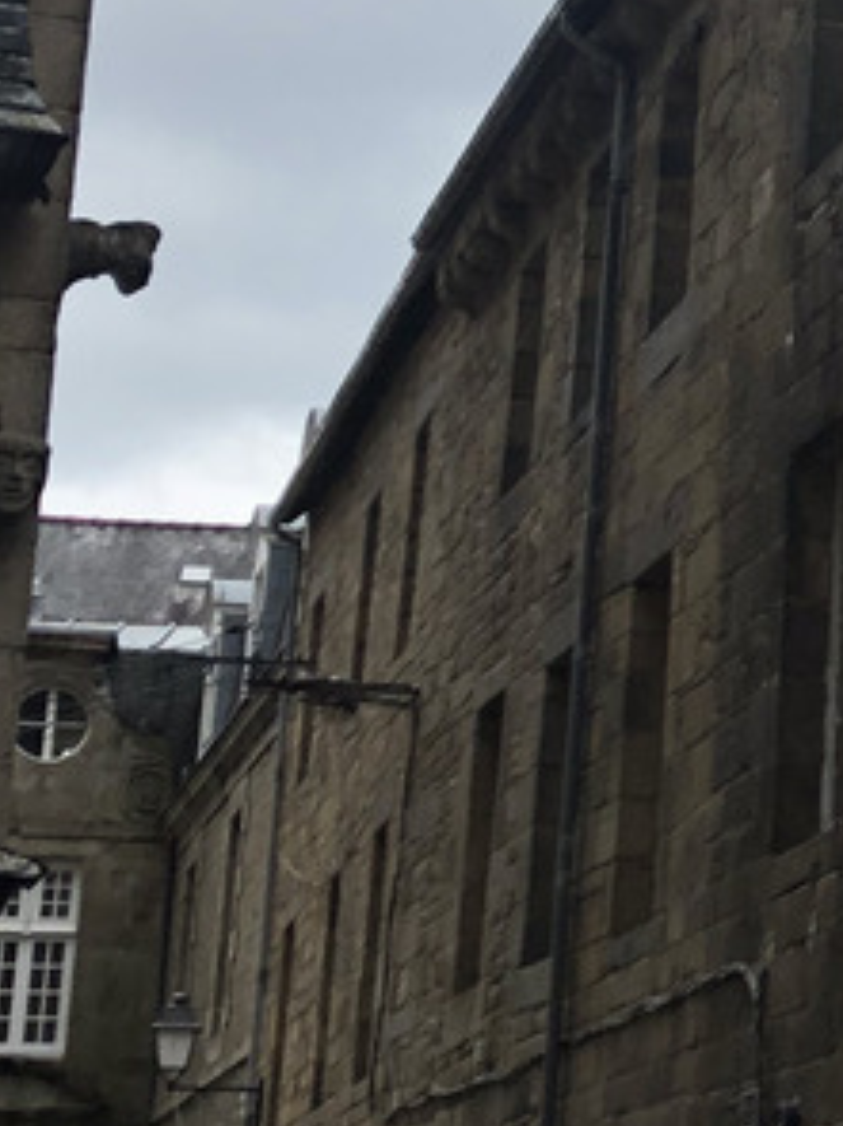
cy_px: 260
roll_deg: +0.7
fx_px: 3704
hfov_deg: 11.8
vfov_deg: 17.2
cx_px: 1621
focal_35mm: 114
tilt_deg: +18.0
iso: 20
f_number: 1.8
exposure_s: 1/1567
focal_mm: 4
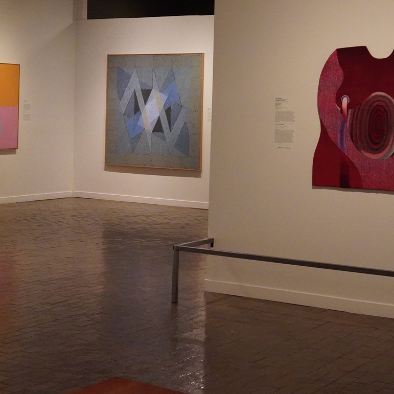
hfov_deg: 23.0
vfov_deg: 22.9
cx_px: 133
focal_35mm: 75
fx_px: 966
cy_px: 103
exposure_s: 1/80
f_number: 8
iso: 10000
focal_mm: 34
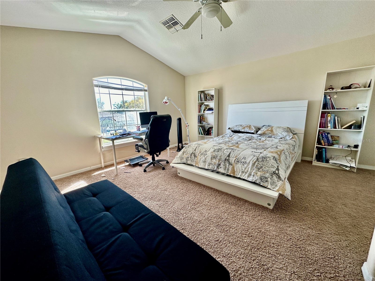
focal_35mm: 14
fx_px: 152
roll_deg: +1.6
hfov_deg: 102.1
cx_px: 188
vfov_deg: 85.7
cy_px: 140
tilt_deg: -10.6
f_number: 2.2
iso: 125
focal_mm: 2.22
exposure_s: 1/99
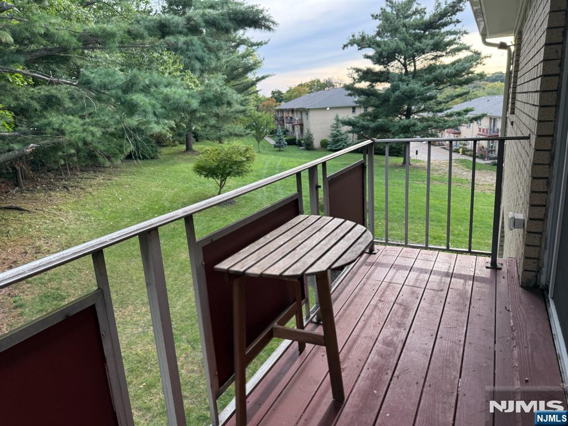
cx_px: 284
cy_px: 213
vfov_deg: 56.8
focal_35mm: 24
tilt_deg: -14.4
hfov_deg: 71.6
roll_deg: +3.4
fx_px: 394
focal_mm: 6.76
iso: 100
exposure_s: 1/461
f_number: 1.78
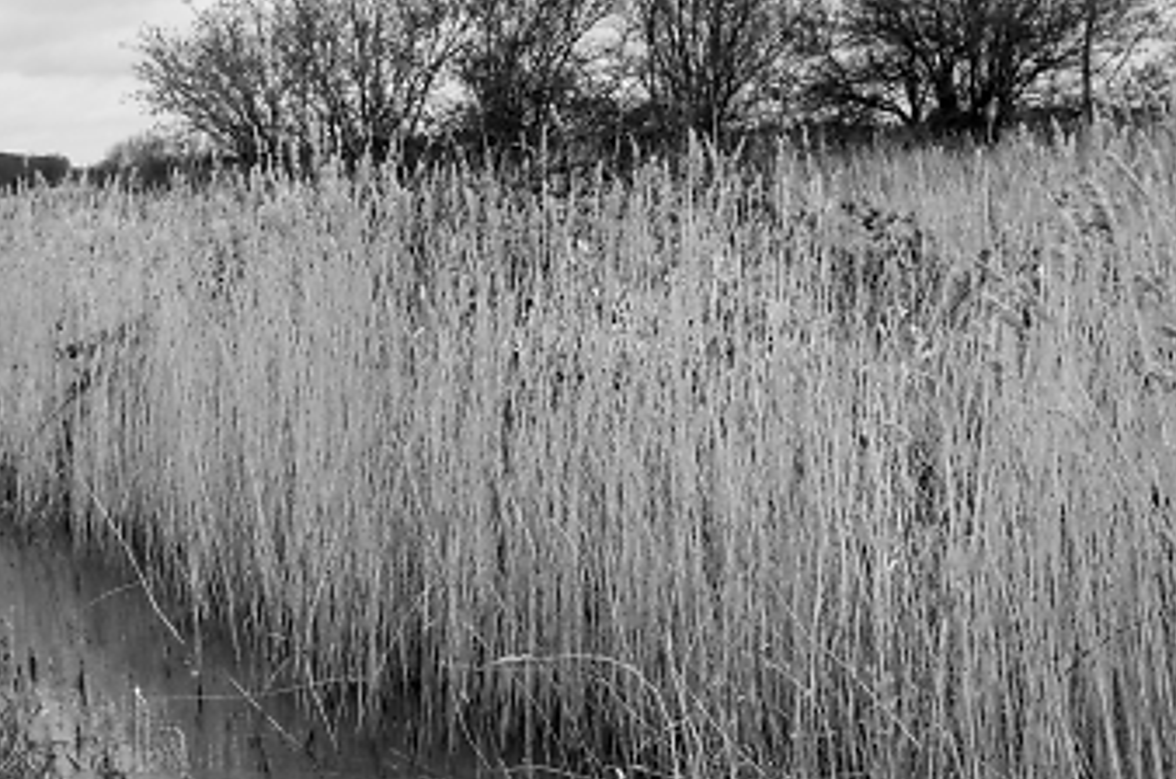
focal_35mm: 64
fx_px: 2087
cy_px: 240
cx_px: 404
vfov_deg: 21.1
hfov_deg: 31.3
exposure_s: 1/100
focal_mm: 24.38
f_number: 5.6
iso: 200
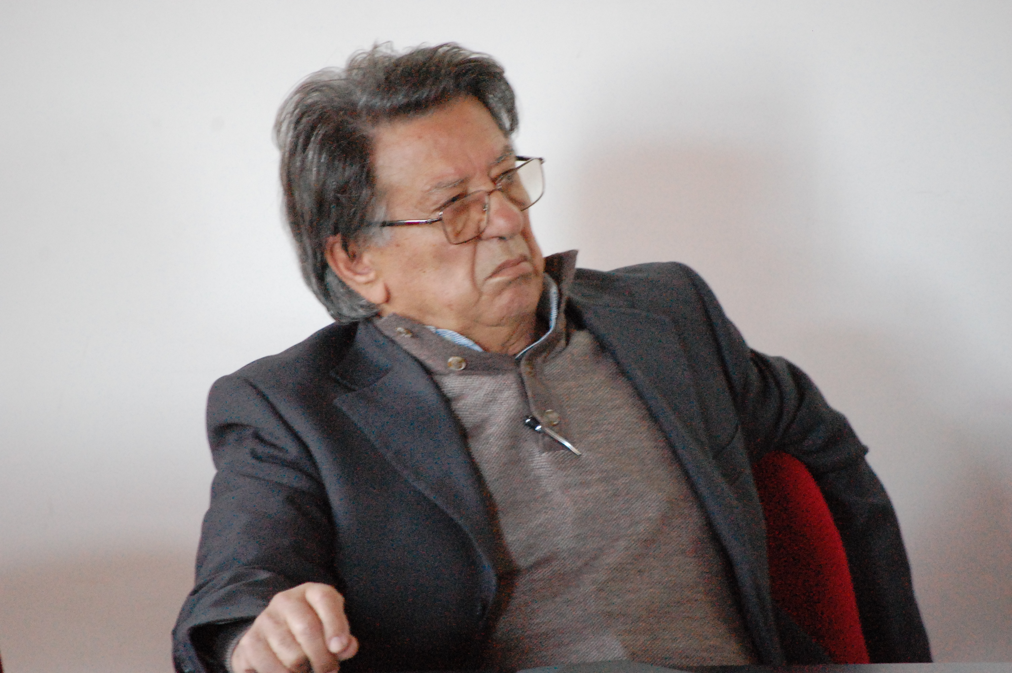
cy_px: 336
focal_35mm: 300
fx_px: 8426
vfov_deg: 4.6
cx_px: 506
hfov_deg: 6.9
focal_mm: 200
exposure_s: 1/30
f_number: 5.6
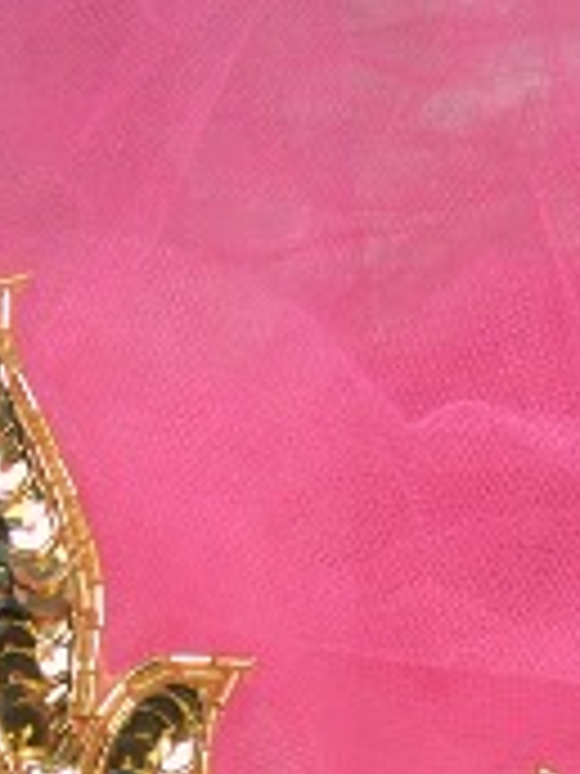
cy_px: 968
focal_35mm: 125
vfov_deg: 15.1
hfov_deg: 11.9
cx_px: 259
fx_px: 2793
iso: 70
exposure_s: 1/80
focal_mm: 6.75
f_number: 2.8
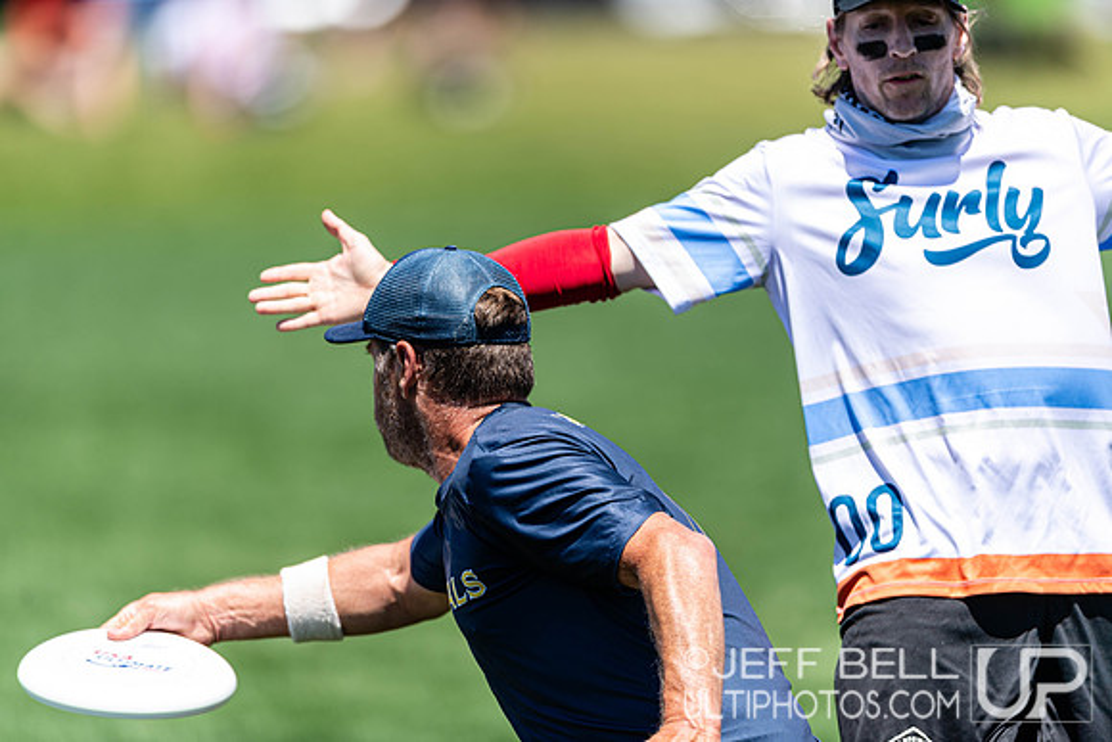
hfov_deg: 5.2
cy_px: 371
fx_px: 12358
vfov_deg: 3.4
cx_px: 556
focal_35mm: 400
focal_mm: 400
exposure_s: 1/1600
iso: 100
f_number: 2.8
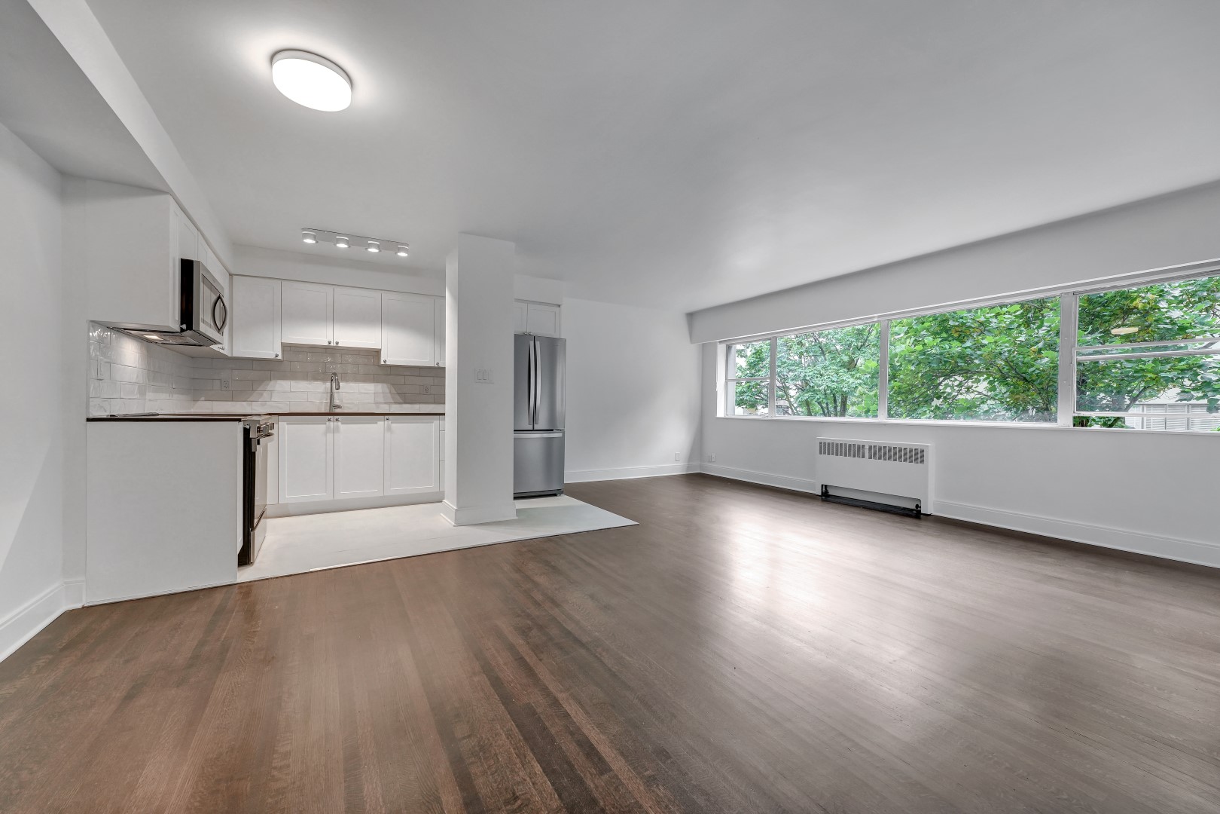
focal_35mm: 14
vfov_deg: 81.2
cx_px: 610
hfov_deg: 104.3
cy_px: 407
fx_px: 474
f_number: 8
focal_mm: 14
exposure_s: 1/25
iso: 400
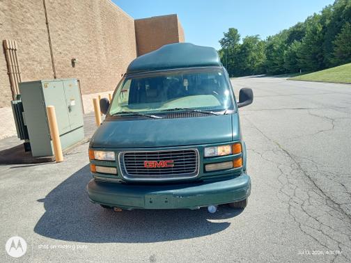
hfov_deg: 63.4
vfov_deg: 49.7
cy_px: 132
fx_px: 284
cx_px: 176
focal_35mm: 28
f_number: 2.2
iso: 103
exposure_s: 1/934
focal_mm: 3.71
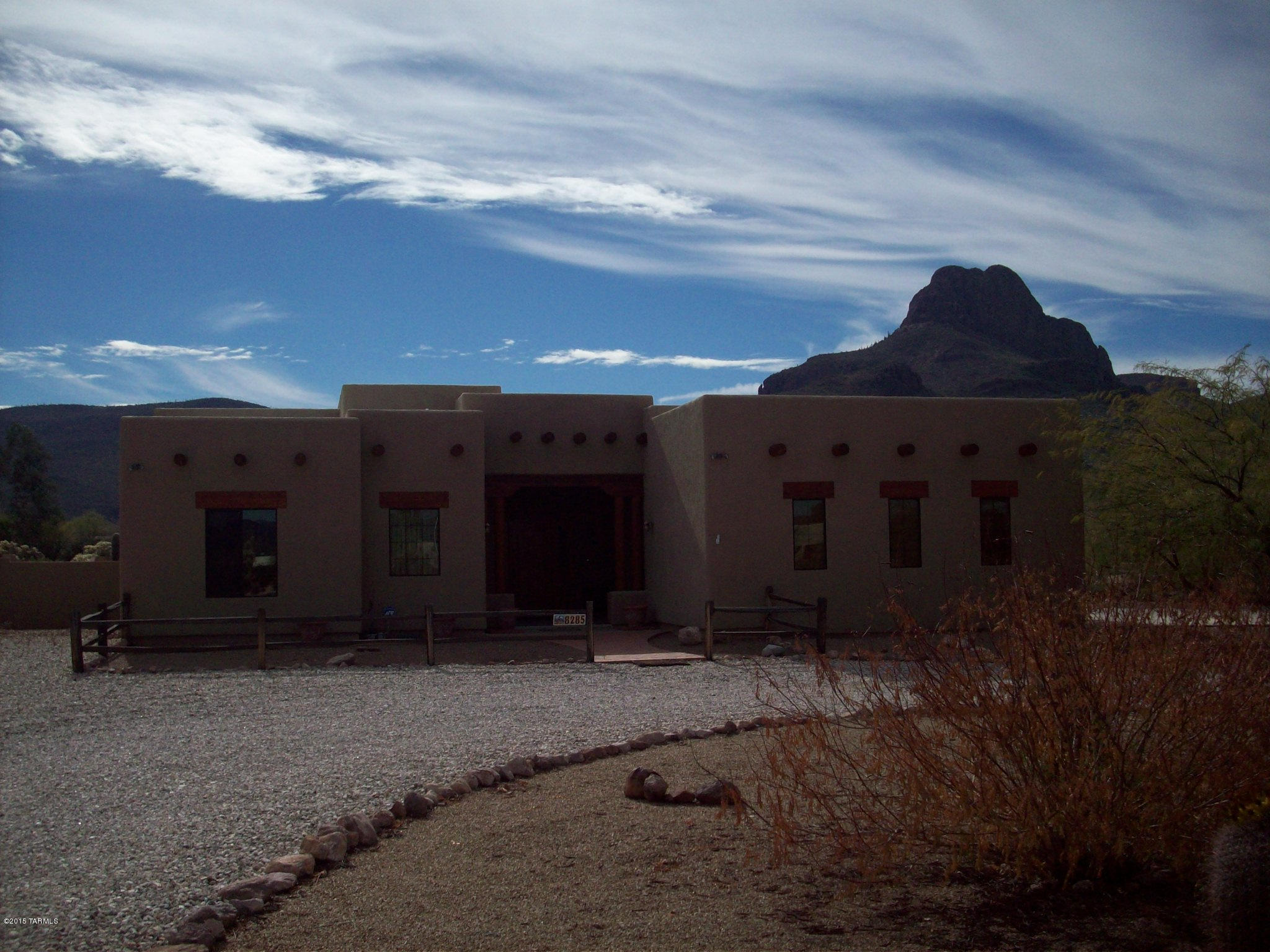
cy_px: 476
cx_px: 635
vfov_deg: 38.7
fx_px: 1357
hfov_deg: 50.1
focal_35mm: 37
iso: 80
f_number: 5.6
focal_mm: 6.2
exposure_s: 1/1401
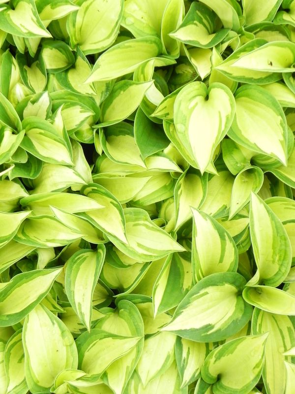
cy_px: 197
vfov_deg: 26.0
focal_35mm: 75
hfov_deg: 19.6
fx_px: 852
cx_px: 148
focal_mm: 13.4
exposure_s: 1/40
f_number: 4.5
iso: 160
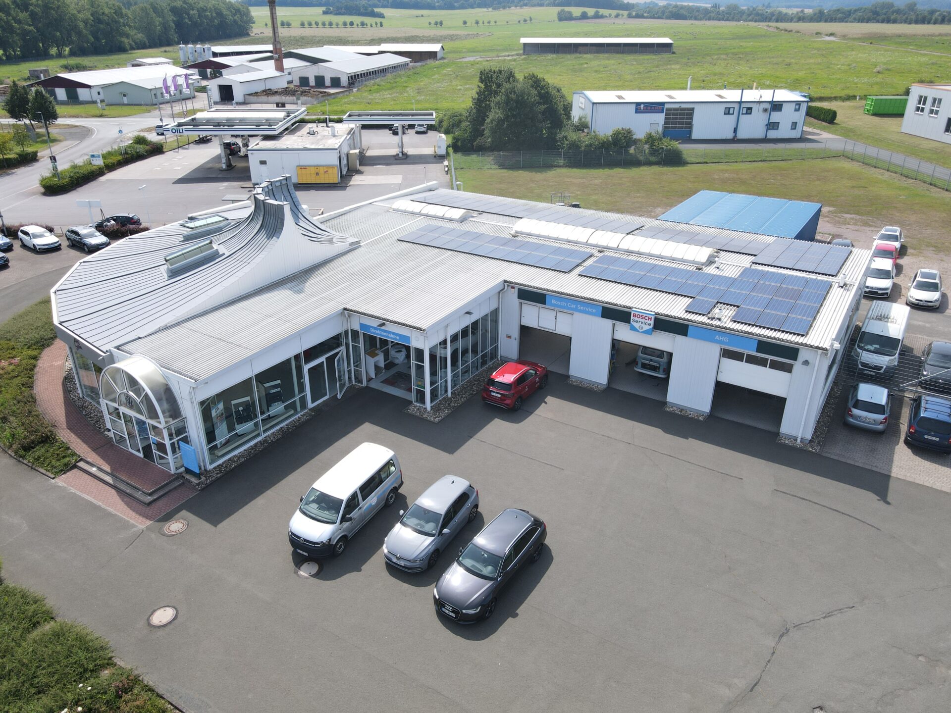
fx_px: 659
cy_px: 356
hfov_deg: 71.6
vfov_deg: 56.8
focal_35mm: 24
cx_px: 476
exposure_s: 1/350
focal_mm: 4.5
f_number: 2.8
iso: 100
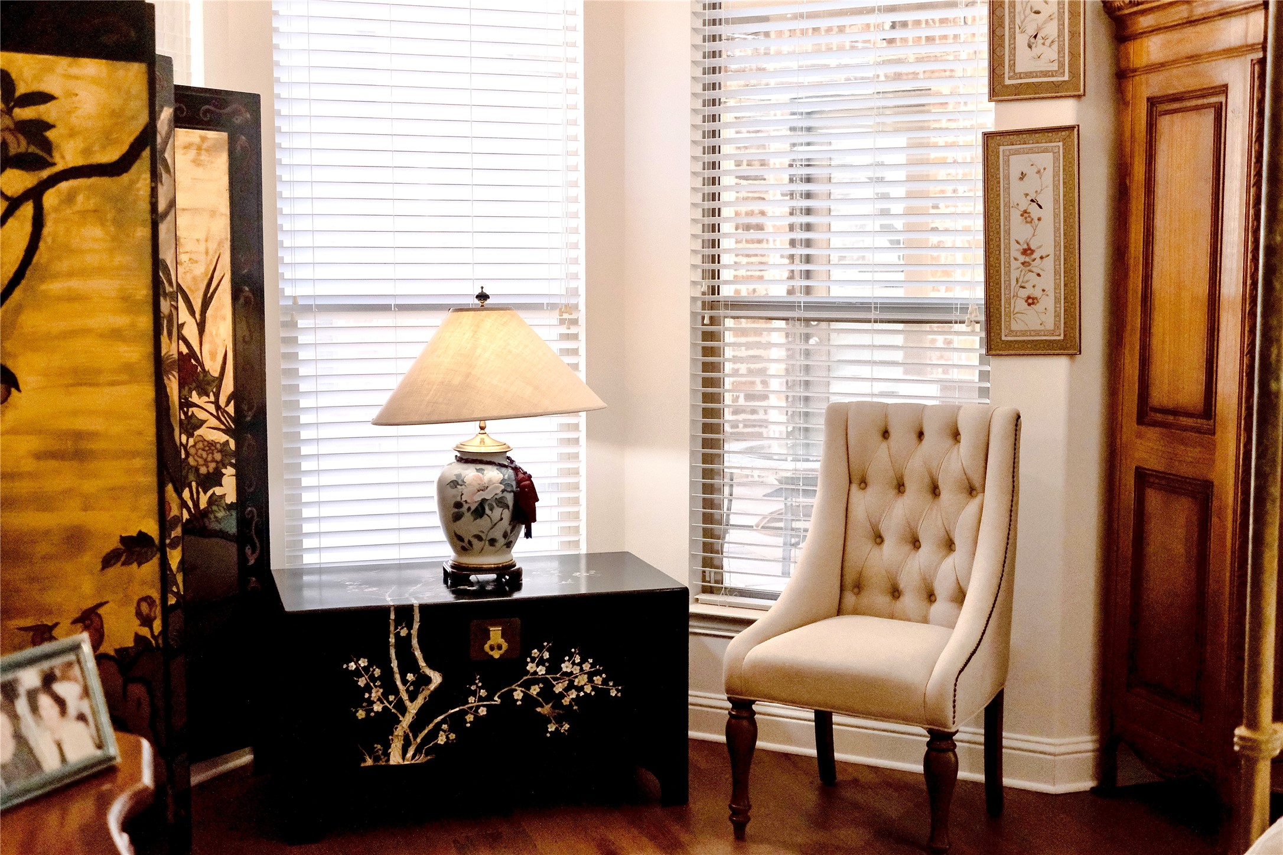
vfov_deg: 32.6
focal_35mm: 41
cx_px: 642
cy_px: 428
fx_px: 1461
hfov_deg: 47.4
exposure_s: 1/1250
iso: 4000
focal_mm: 27
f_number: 2.8
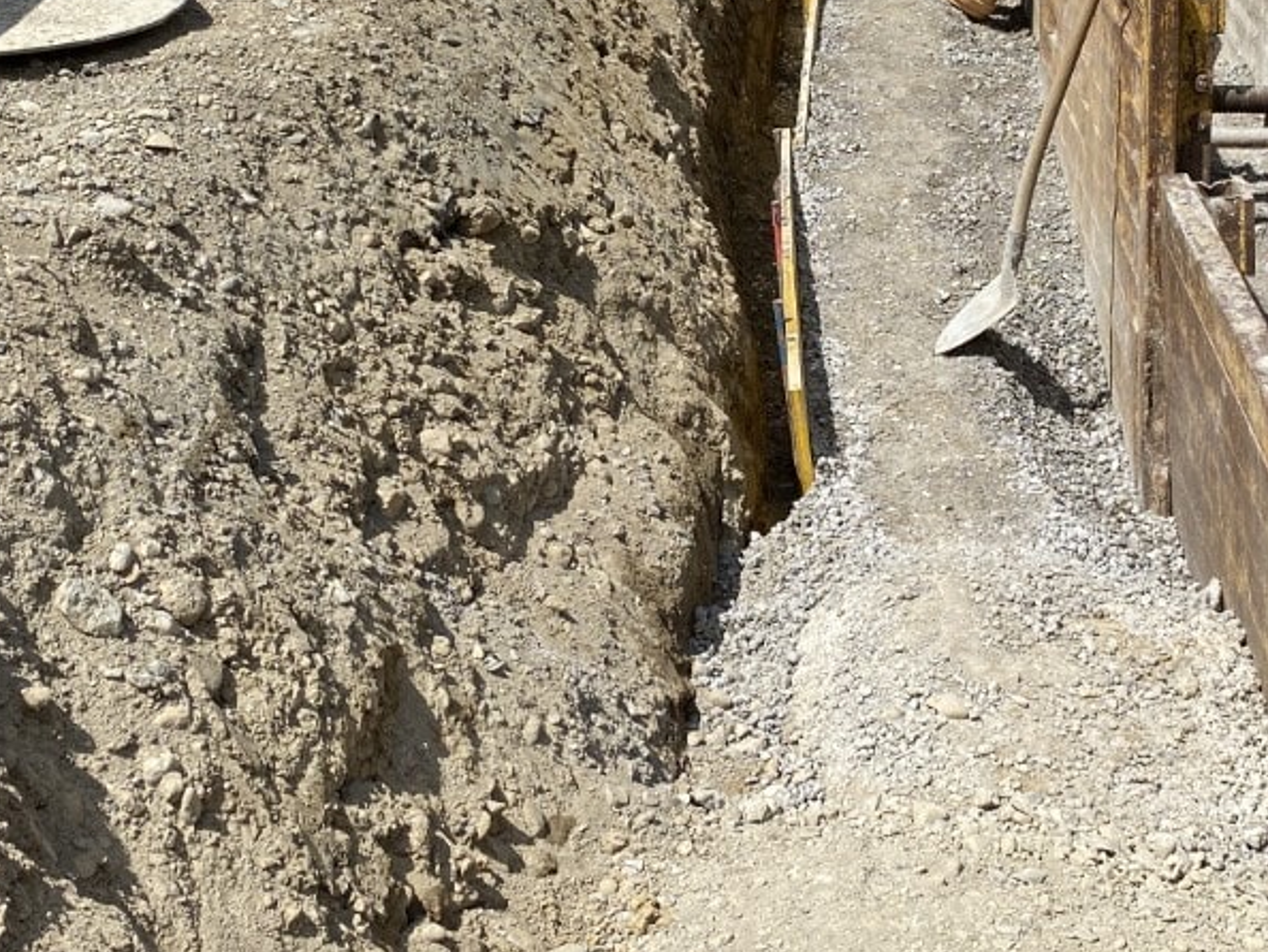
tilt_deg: -16.4
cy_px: 237
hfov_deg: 30.5
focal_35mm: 63
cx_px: 860
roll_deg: +0.0
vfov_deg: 23.1
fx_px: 2309
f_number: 1.8
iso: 32
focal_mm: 4.25
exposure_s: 1/3497
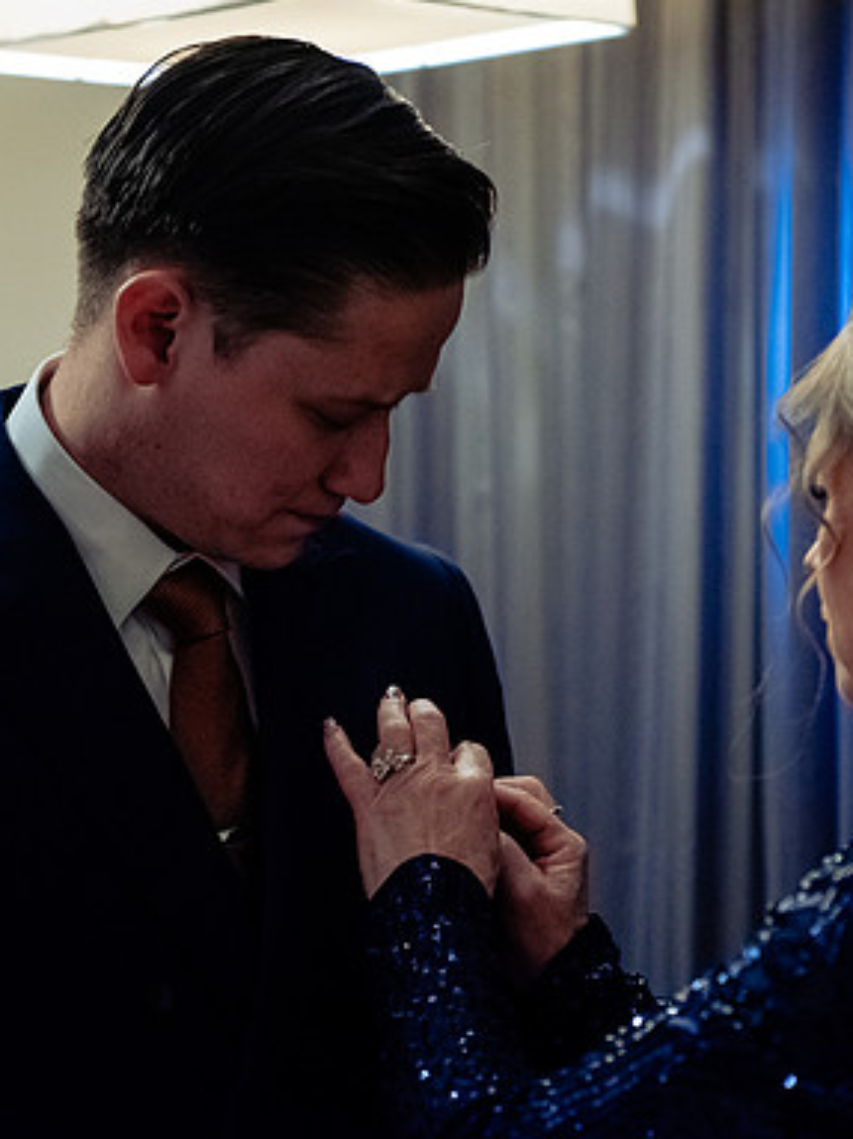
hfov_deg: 14.5
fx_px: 3353
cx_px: 615
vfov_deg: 19.3
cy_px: 572
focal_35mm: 102
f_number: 2.8
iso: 6400
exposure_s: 1/100
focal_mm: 70
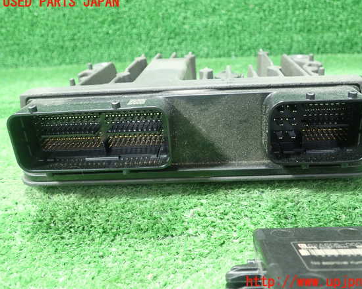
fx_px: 343
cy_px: 142
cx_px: 197
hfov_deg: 55.6
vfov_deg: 45.8
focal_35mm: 32
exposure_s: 1/40
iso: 800
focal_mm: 5.5
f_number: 2.3
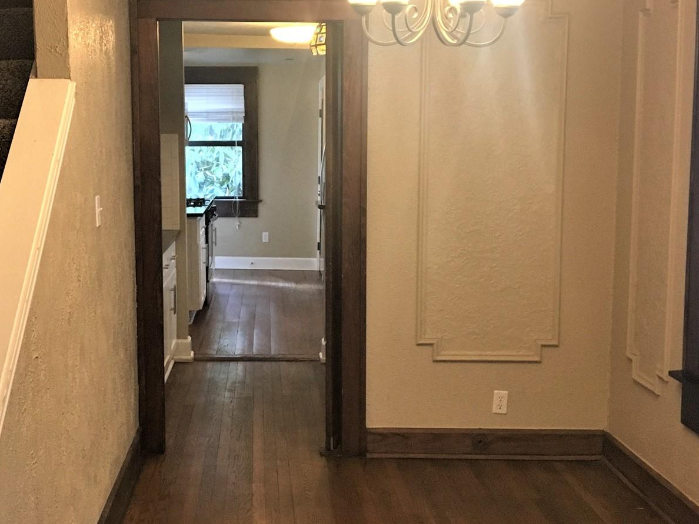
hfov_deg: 37.8
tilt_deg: -7.2
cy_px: 252
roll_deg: -0.2
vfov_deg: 29.1
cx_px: 244
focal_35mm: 50
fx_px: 1010
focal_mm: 4.15
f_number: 2.2
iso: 160
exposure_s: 1/30
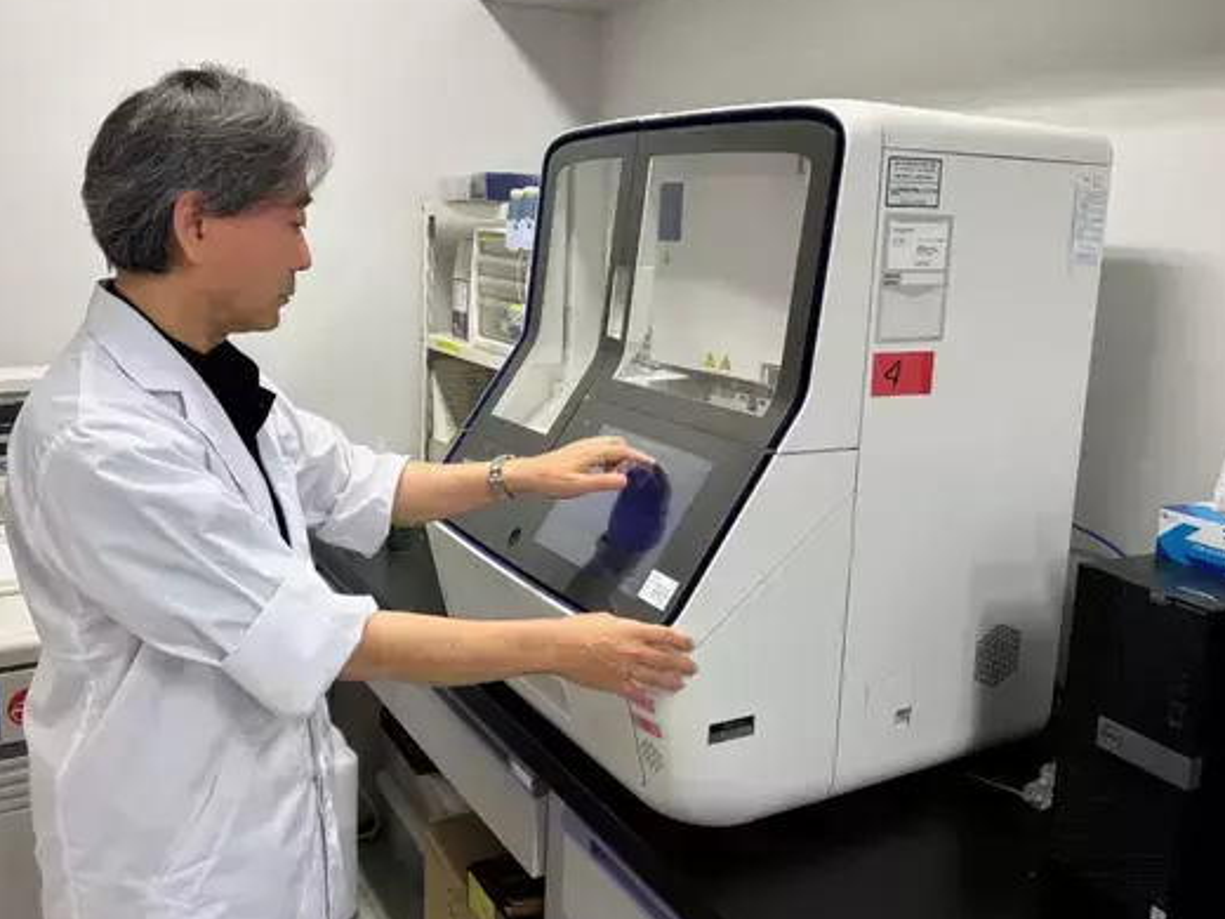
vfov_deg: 46.7
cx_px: 551
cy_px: 401
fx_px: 1062
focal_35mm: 30
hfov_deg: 59.8
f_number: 1.5
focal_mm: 5.7
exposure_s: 1/100
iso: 64
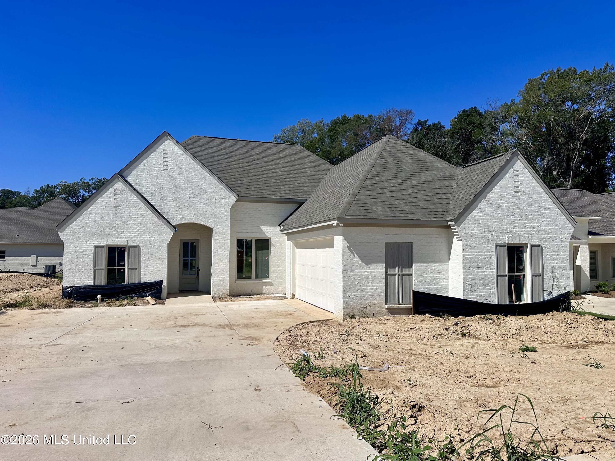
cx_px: 308
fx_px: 426
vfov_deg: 56.8
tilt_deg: +5.0
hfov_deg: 71.6
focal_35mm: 24
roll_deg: -2.0
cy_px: 230
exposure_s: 1/9709
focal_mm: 6.86
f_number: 1.78
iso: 80
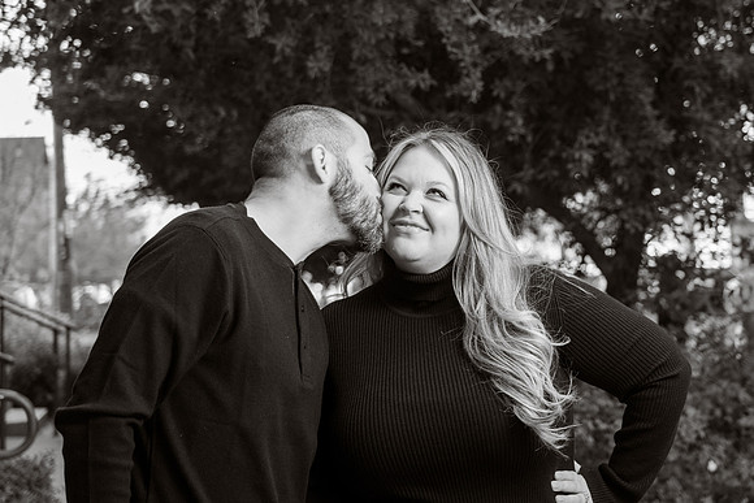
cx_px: 486
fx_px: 1351
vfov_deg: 21.0
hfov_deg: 31.0
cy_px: 179
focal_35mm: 64
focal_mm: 50
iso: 200
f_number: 4
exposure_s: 1/80
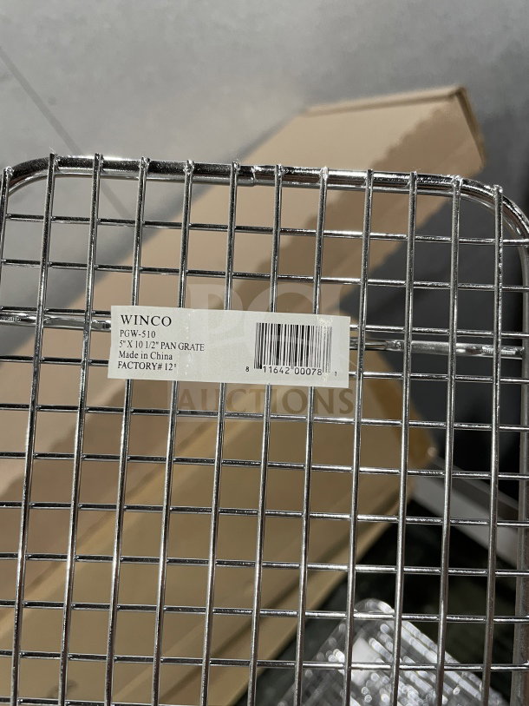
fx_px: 530
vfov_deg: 67.3
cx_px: 264
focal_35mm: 26
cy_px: 353
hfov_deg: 53.1
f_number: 1.6
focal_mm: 4.2
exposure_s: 1/60
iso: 160
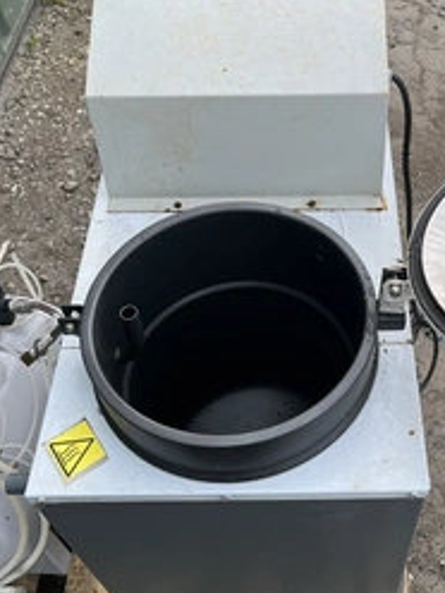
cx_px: 311
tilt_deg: -52.7
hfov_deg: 33.9
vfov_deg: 44.7
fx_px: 720
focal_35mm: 42
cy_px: 265
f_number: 1.6
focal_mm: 5.1
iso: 50
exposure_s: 1/782
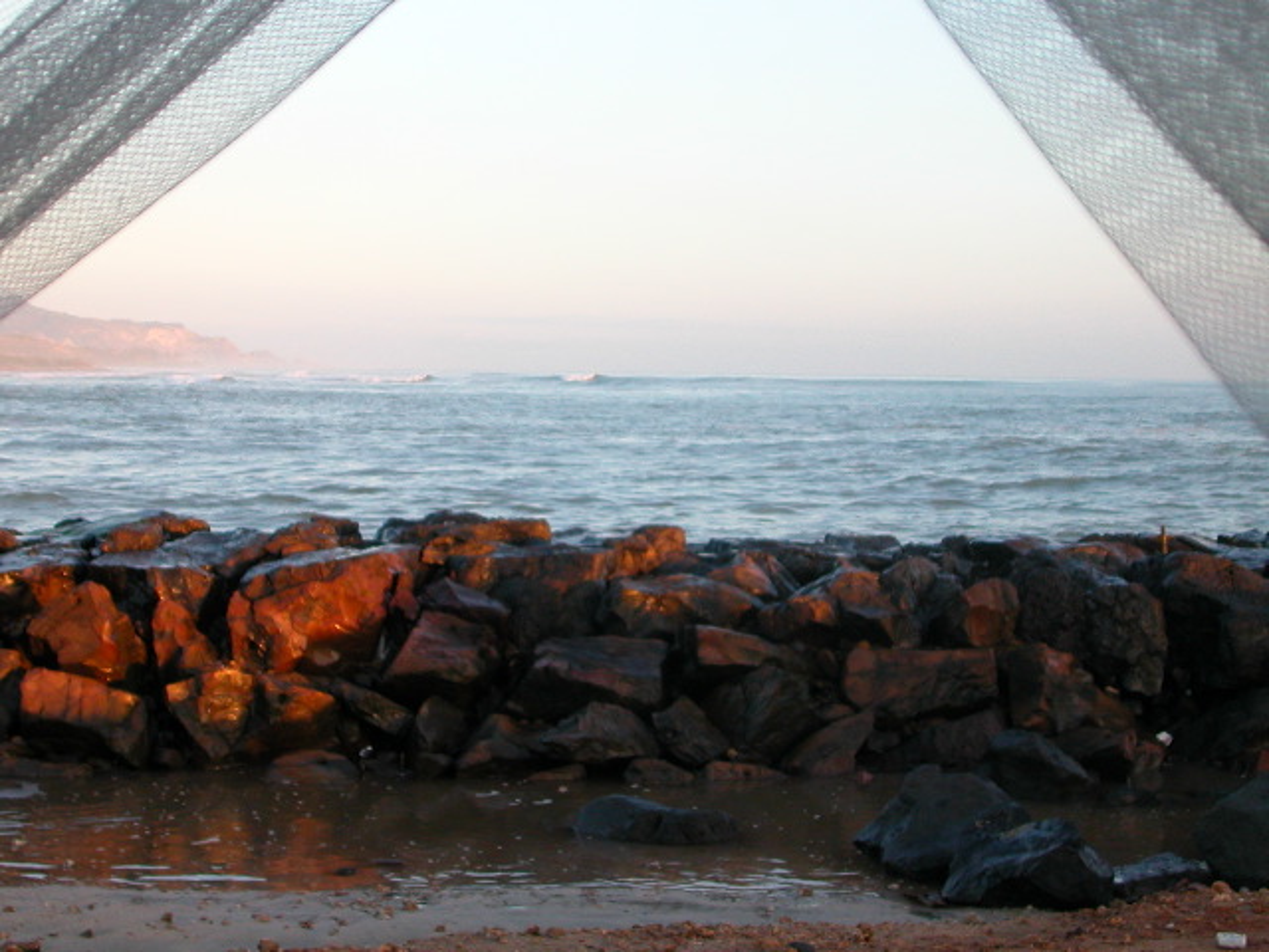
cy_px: 476
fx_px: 2346
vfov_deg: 22.9
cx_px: 634
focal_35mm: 64
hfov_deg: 30.3
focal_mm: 9.7
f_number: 3.5
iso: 100
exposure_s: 1/168
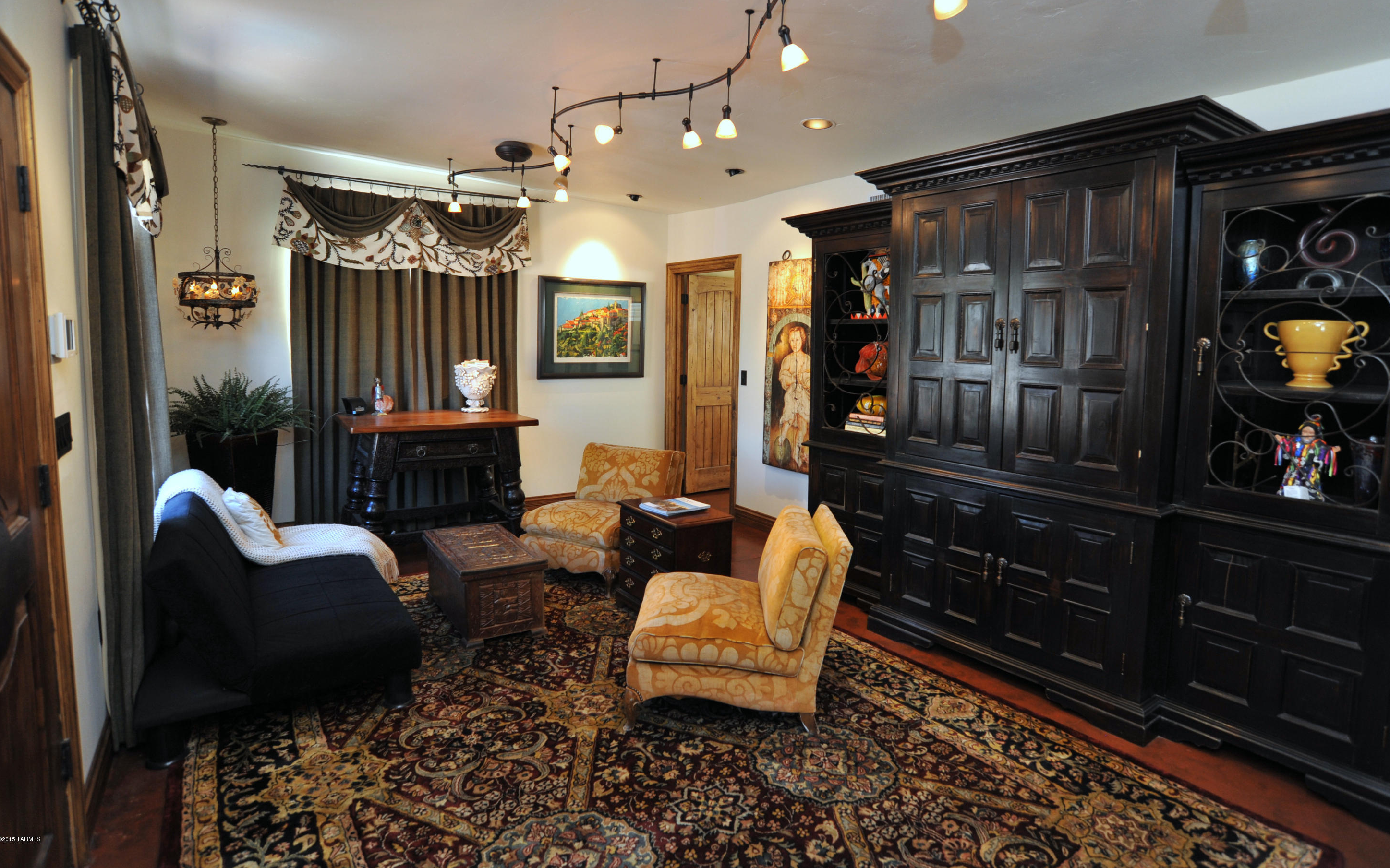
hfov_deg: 88.0
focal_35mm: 19
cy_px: 390
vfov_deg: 62.1
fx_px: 720
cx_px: 715
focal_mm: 18
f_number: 6.3
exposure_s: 1/30
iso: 800
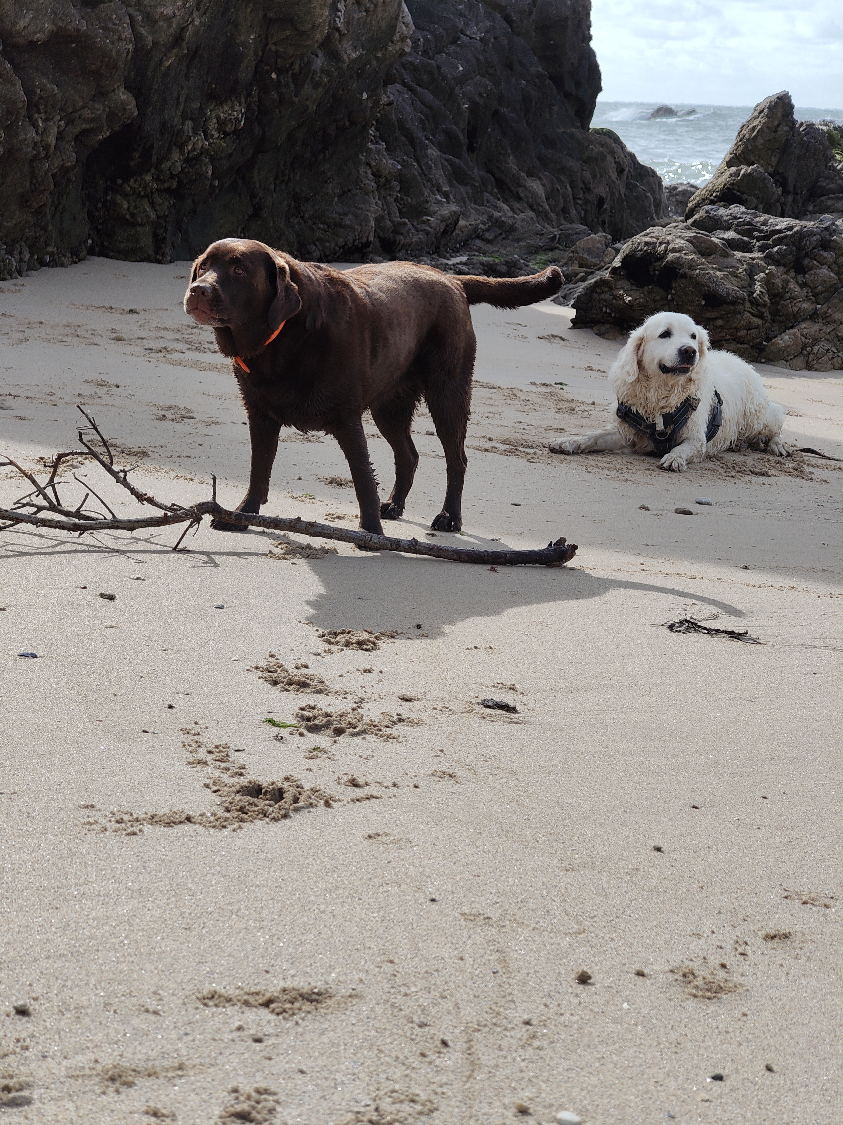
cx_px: 422
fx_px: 2273
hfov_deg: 21.0
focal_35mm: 70
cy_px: 562
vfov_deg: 27.8
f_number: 2.55
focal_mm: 13.3
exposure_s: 1/978
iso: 71
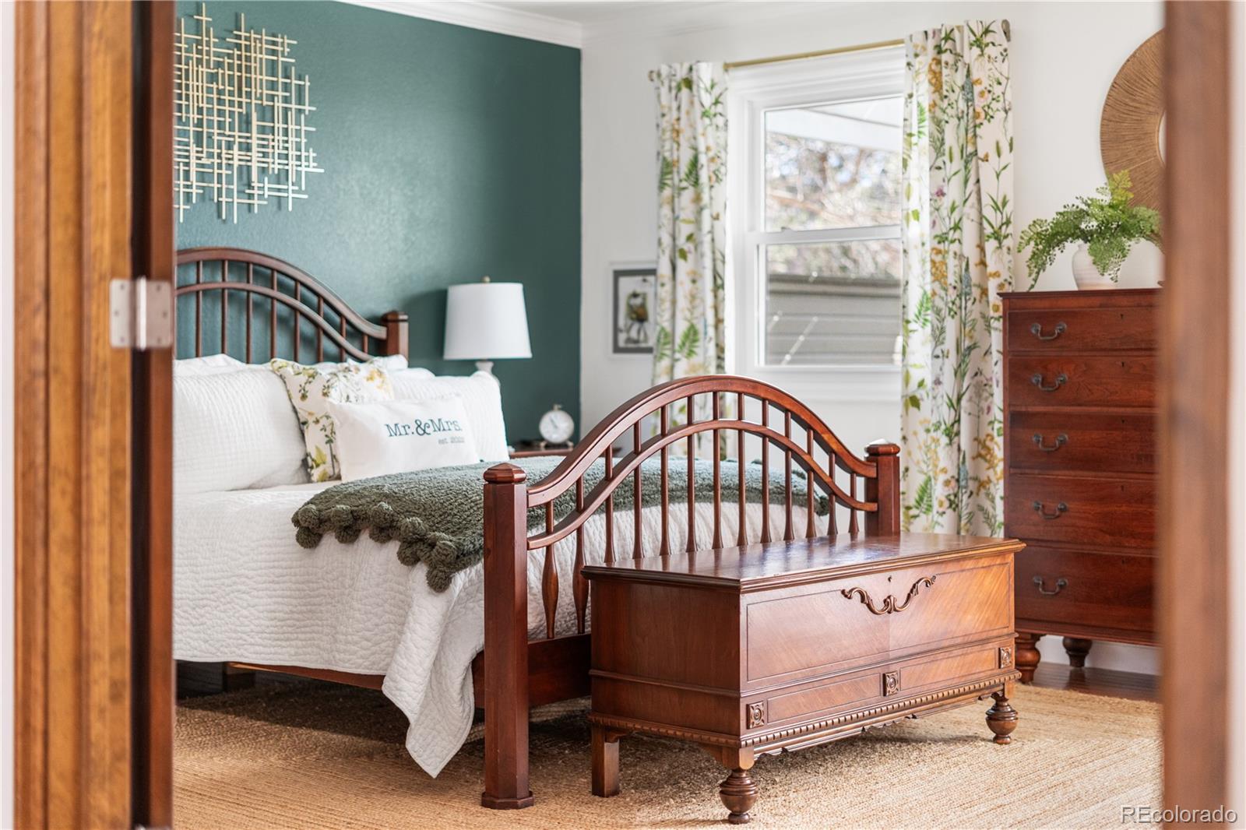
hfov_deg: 39.6
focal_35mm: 50
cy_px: 415
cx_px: 623
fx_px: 1730
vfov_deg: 27.0
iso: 1600
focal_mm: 50
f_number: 1.8
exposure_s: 1/60
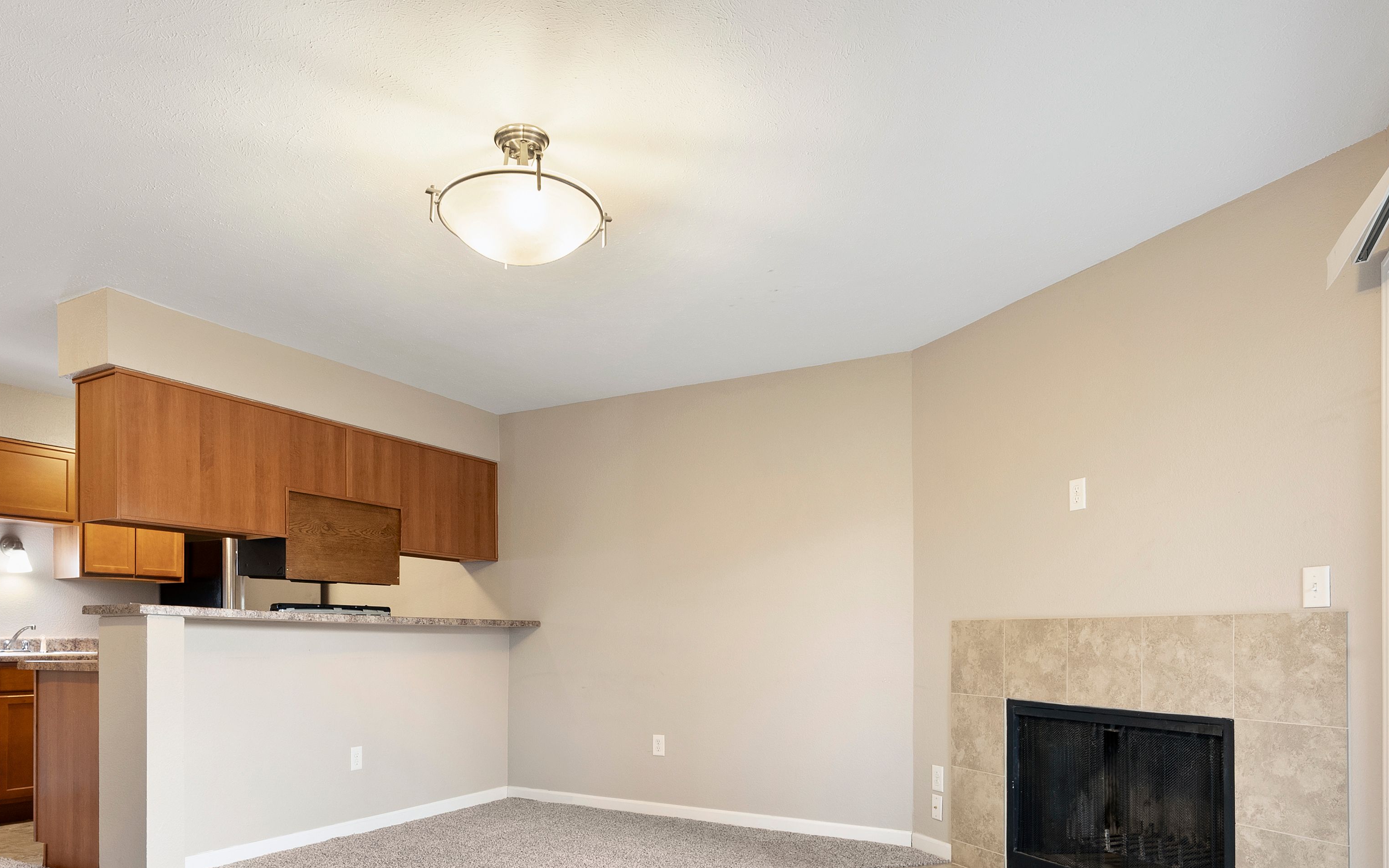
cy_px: 627
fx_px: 908
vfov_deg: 49.5
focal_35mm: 24
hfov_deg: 74.5
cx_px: 607
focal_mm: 17
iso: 800
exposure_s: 1/2.5
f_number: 8
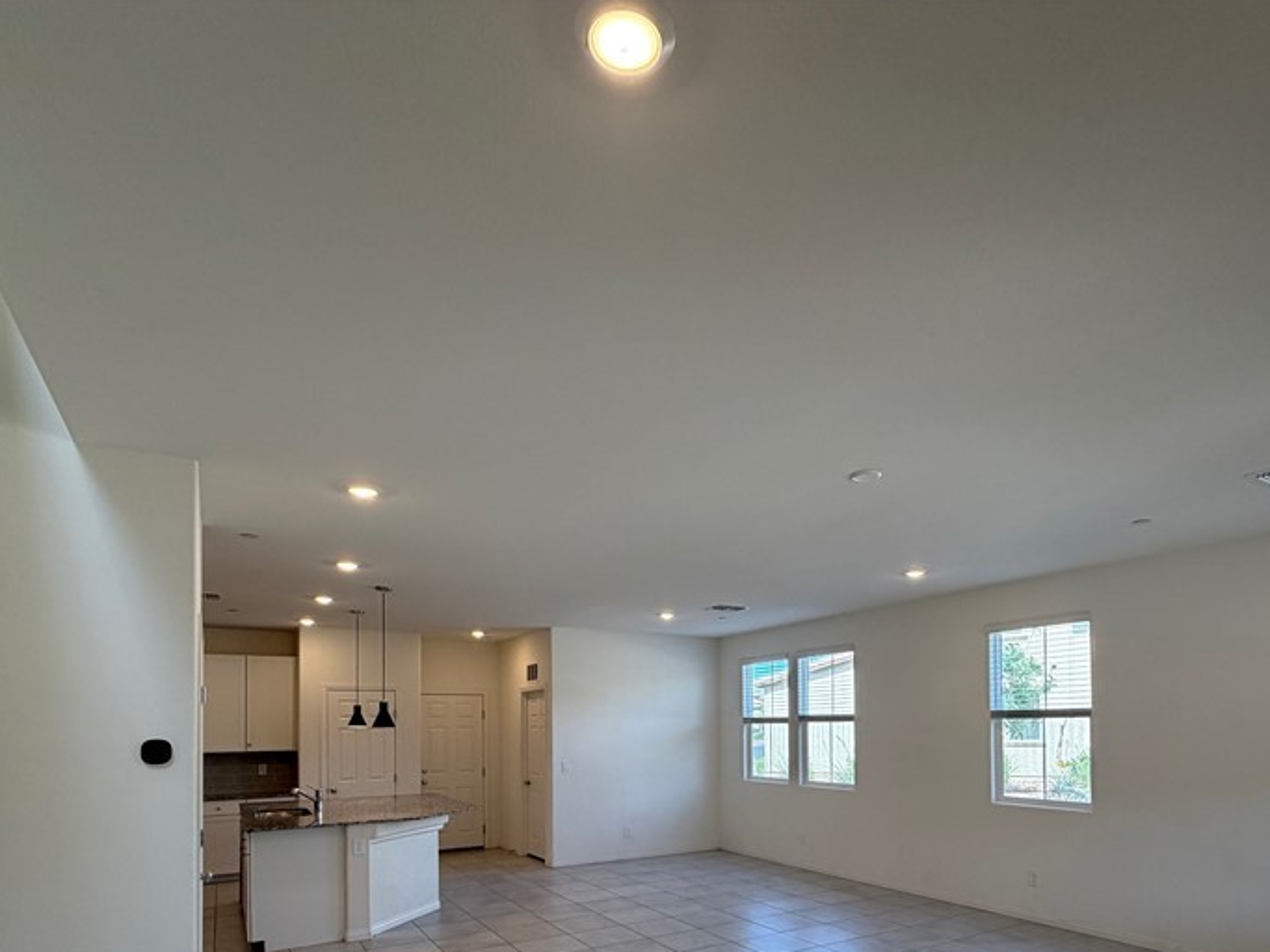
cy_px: 710
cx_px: 723
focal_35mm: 21
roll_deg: +1.4
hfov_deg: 78.6
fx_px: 770
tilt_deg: +1.0
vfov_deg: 60.1
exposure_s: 1/120
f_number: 2.2
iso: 100
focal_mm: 2.22
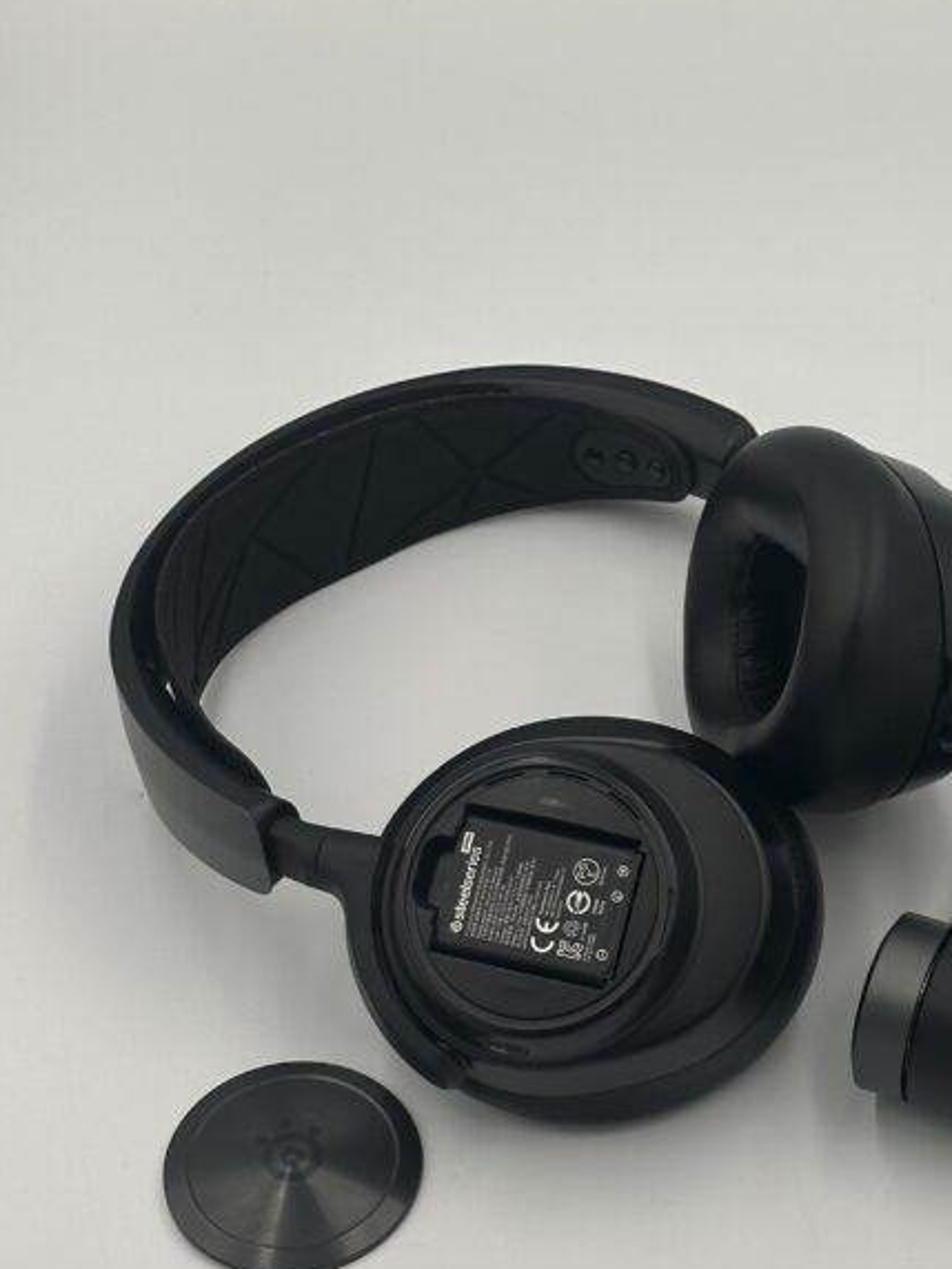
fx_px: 3154
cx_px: 721
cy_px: 768
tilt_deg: -48.6
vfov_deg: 22.7
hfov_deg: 17.1
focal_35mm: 86
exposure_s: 1/1145
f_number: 1.78
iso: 64
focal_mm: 6.86
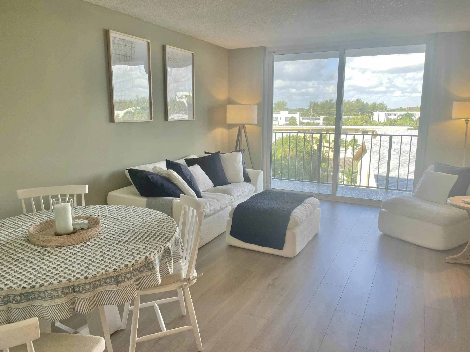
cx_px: 235
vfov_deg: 53.1
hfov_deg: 67.3
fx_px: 353
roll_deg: +0.6
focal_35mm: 26
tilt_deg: -9.5
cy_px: 176
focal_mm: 4.2
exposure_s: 1/165
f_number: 1.6
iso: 32
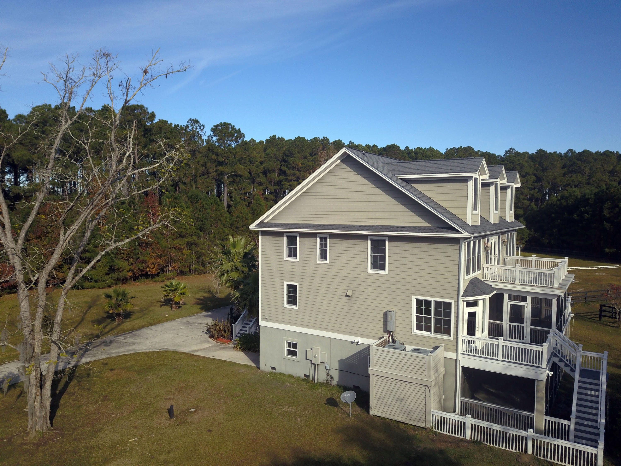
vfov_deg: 53.1
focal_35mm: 26
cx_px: 310
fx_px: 466
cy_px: 233
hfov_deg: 67.3
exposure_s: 1/60
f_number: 2.2
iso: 100
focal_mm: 4.7
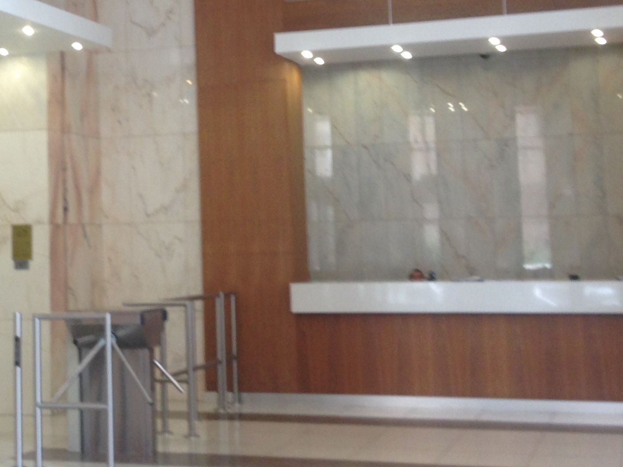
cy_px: 94
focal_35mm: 77
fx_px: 1386
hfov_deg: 24.8
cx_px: 91
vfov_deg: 19.0
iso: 50
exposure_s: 1/20
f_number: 2.4
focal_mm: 4.12
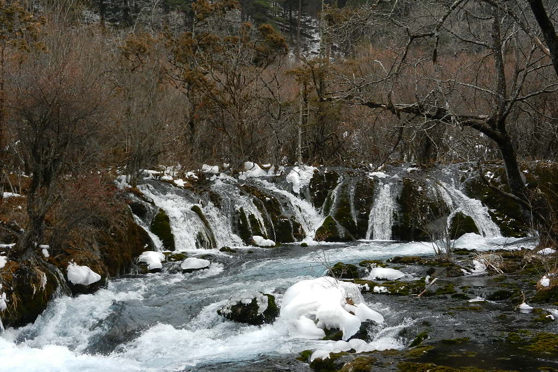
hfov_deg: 41.9
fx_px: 728
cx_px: 280
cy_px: 191
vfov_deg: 28.6
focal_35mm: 47
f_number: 4.2
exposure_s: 1/160
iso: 160
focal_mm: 8.2
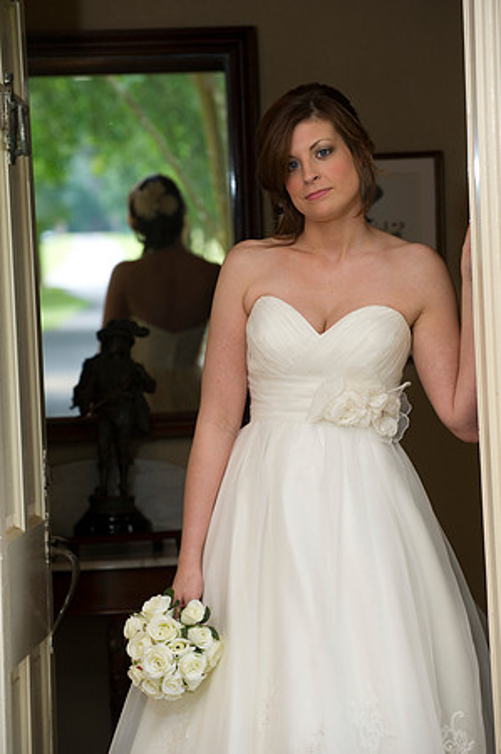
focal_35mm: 140
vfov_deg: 14.7
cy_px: 377
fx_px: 2929
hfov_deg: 9.8
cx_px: 250
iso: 500
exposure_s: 1/200
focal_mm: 140
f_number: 4.5
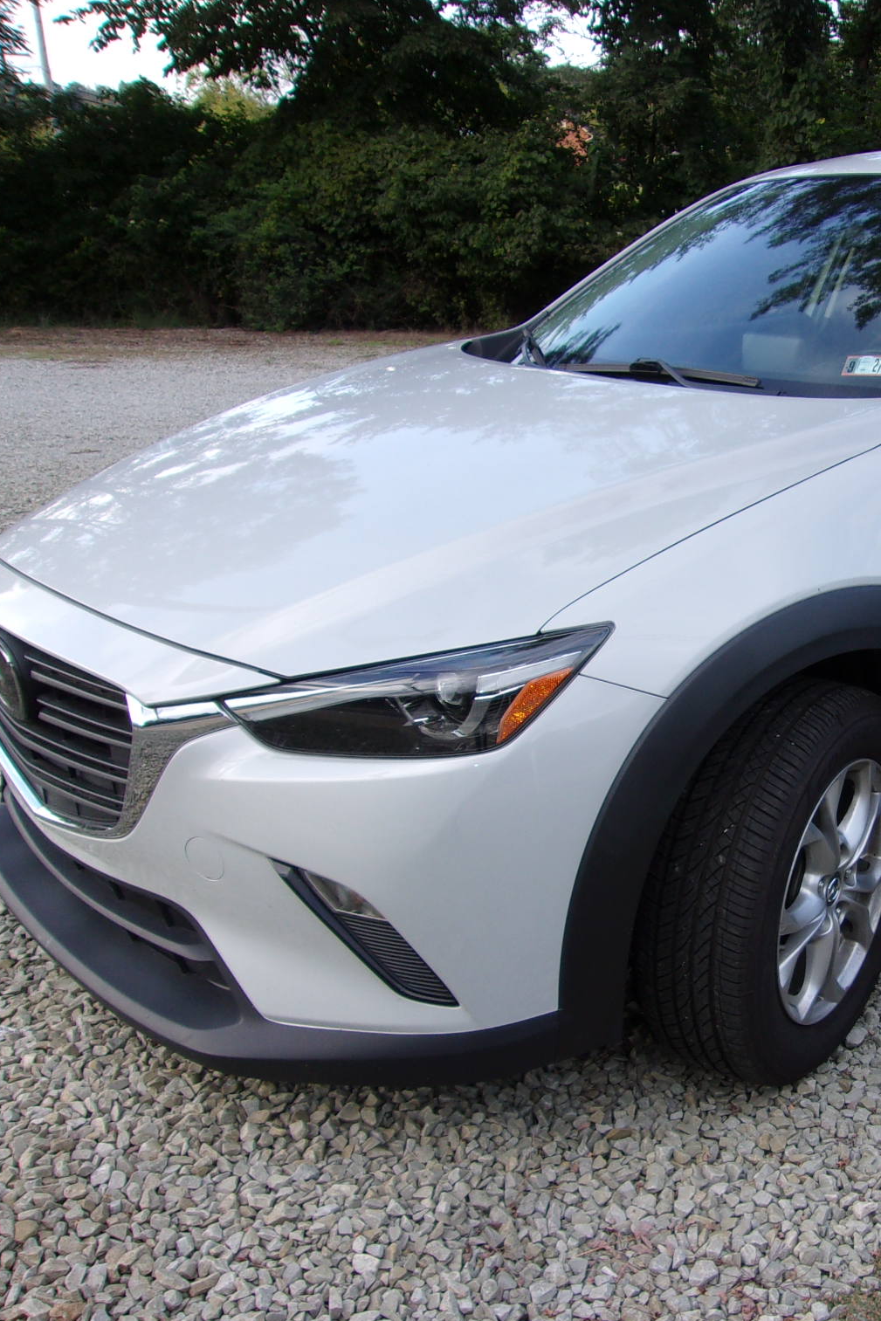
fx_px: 1394
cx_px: 811
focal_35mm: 38
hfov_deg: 33.1
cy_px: 669
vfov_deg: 50.7
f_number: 3
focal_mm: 4.9
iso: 80
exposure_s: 1/240
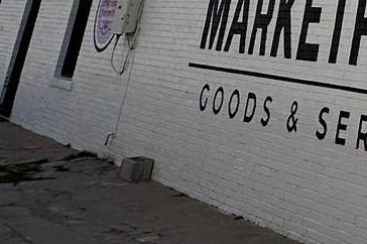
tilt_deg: +17.5
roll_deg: -2.0
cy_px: -249
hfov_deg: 17.5
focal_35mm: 82
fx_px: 835
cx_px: 740
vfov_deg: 14.0
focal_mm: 2.22
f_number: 2.2
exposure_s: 1/2398
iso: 50
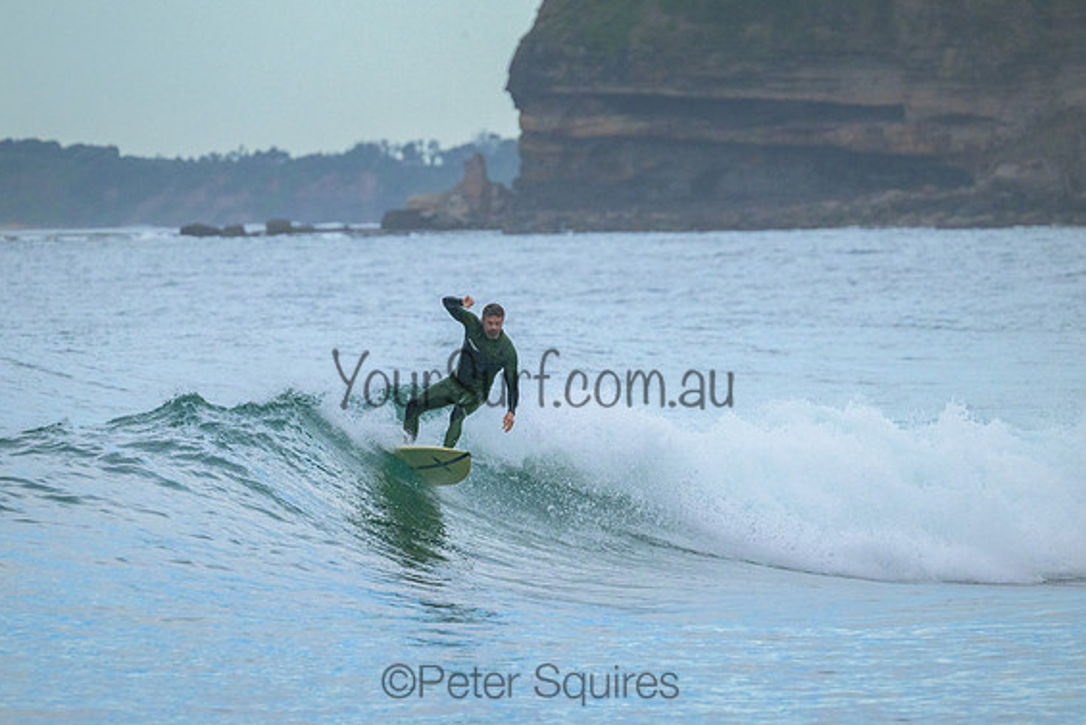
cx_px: 531
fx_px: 17047
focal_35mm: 565
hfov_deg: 3.6
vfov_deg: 2.4
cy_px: 362
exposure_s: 1/1250
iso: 4000
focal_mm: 550
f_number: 11
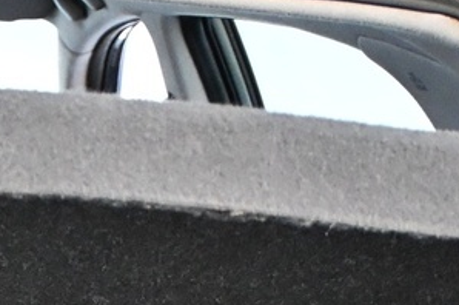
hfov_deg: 8.0
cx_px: -307
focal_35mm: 249
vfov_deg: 5.3
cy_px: 724
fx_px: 3172
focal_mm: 30.5
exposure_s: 1/80
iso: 3200
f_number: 4.8
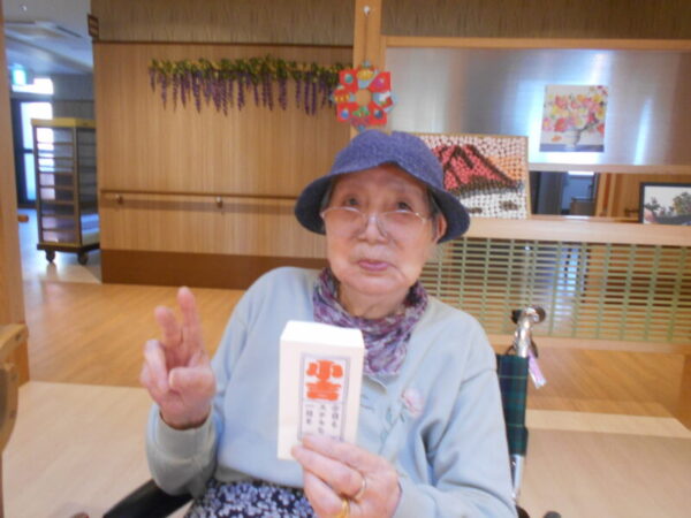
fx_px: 519
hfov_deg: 67.3
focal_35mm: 26
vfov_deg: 53.1
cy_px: 259
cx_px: 346
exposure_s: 1/30
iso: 400
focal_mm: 4.6
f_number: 3.2
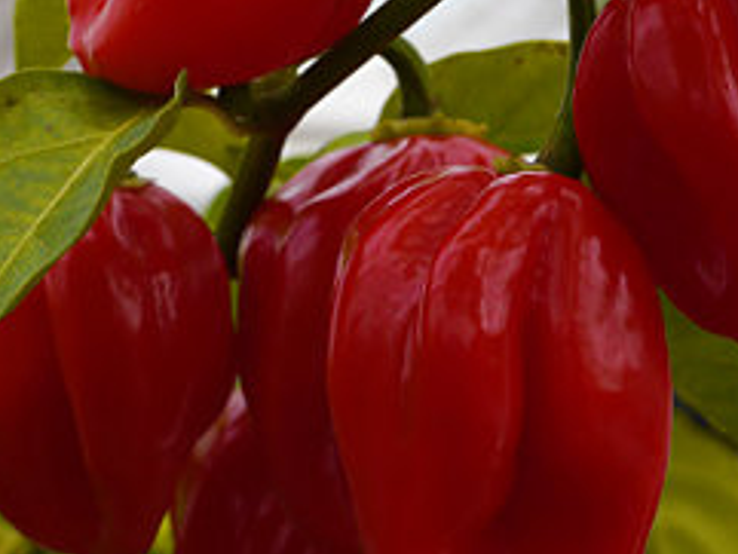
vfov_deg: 17.8
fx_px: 1770
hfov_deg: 23.5
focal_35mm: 83
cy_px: 246
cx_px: 413
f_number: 5.6
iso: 160
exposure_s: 1/320
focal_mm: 20
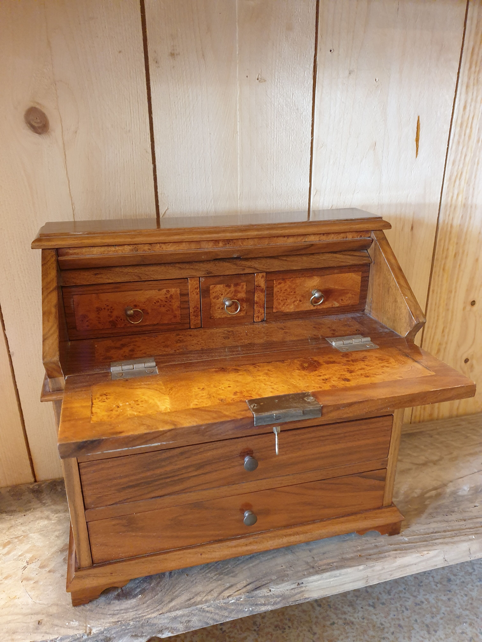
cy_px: 321
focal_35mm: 26
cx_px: 241
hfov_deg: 53.1
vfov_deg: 67.3
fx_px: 483
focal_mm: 4.3
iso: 320
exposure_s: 1/20
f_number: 1.5
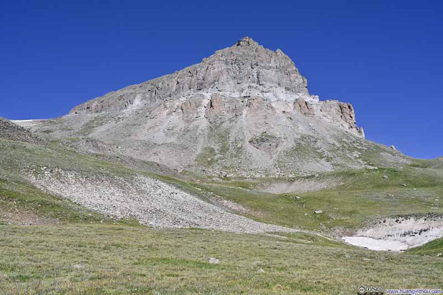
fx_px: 517
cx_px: 222
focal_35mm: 42
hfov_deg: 46.4
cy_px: 148
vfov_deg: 31.9
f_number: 5.6
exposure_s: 1/800
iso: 64
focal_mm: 42
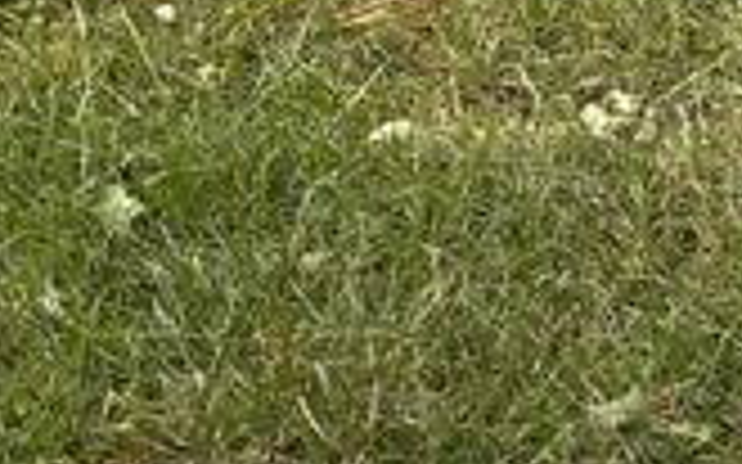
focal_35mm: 343
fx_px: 6934
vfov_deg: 3.8
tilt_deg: -17.7
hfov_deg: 6.1
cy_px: -644
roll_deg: -1.3
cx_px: 27
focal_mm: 5.96
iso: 32
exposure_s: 1/223
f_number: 1.6
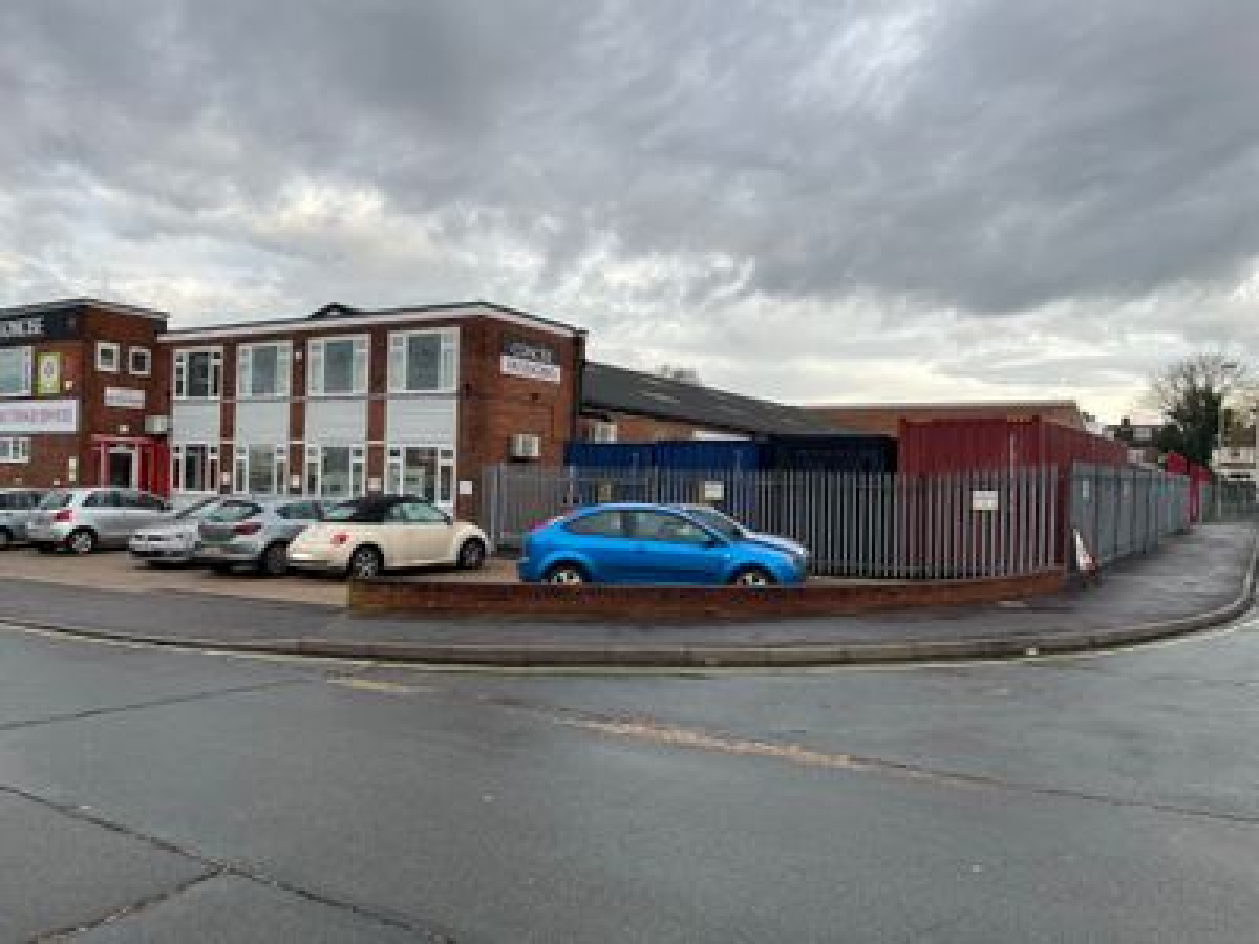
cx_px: 630
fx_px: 946
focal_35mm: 26
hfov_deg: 67.3
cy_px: 472
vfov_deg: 53.1
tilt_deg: +0.3
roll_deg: -1.1
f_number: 1.6
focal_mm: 5.1
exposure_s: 1/502
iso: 50
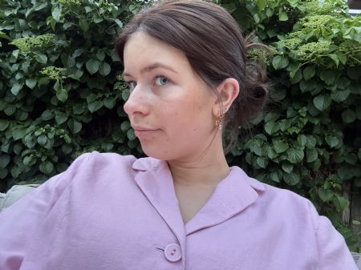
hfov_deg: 74.0
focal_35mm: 23
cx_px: 180
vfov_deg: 58.8
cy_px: 135
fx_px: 240
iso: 200
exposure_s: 1/60
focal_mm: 2.69
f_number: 1.9
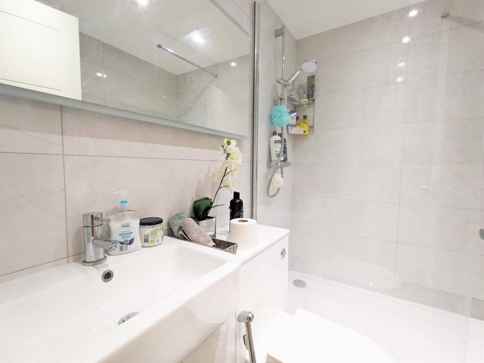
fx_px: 224
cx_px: 242
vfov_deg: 78.1
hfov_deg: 94.5
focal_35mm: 16
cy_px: 182
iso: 45
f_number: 2.2
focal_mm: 2.22
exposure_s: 1/25
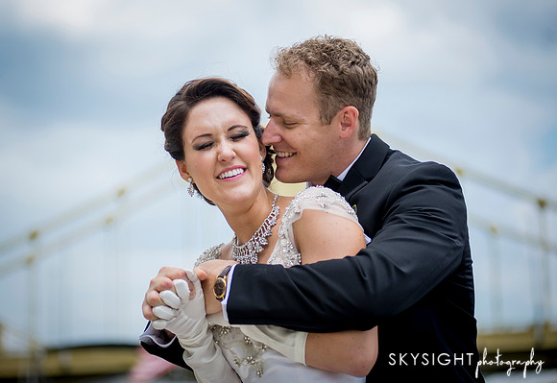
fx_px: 1566
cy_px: 170
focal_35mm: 100
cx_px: 234
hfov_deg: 20.2
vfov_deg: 13.9
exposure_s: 1/1250
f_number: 2.8
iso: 200
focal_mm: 86
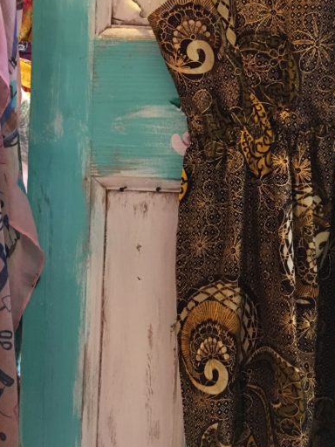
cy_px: 127
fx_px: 748
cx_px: 291
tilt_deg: -15.3
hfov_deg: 24.6
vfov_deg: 32.8
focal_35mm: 58
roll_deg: -0.7
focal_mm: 4.15
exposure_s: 1/33
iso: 200
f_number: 2.2
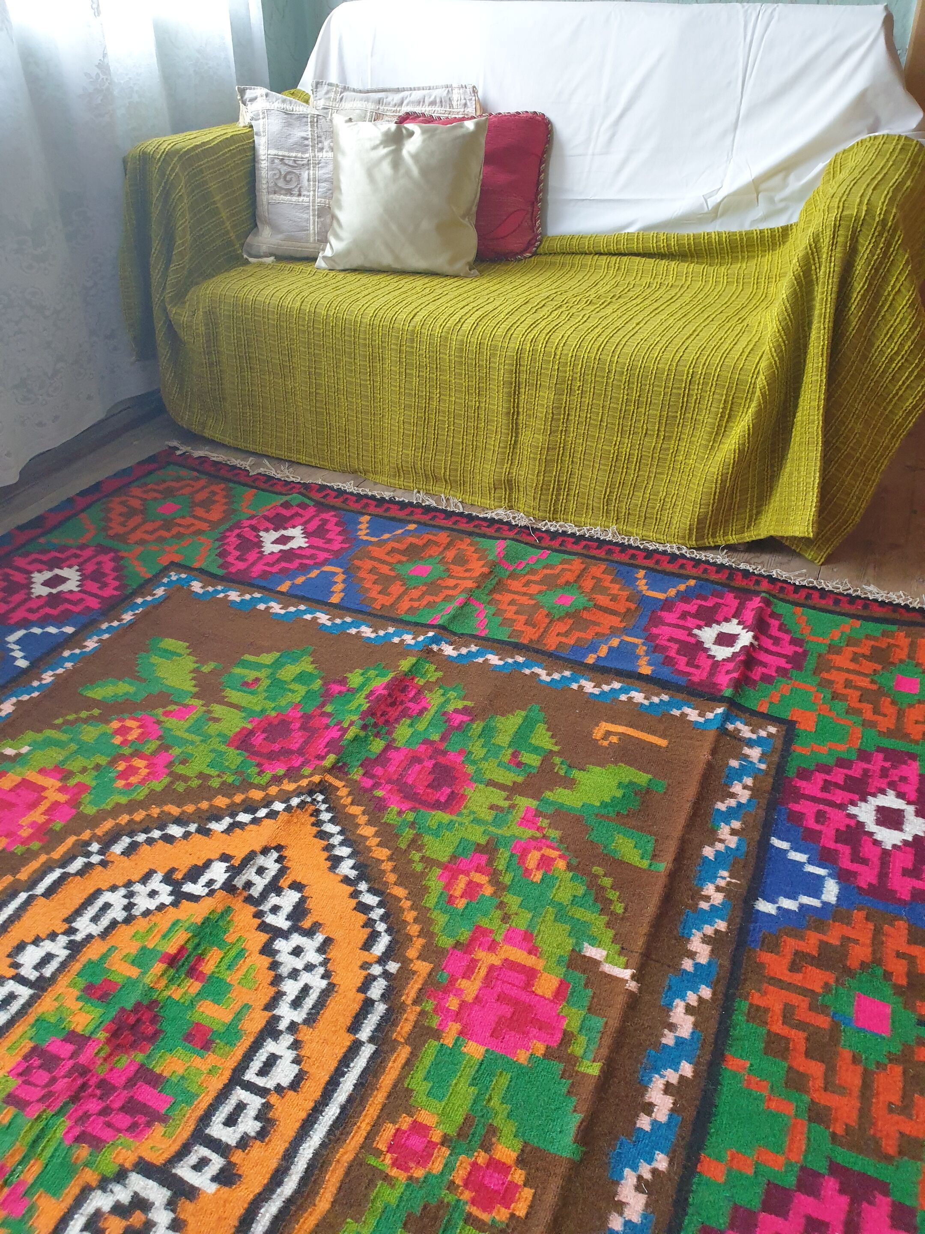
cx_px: 462
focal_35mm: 26
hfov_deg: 53.1
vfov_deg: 67.3
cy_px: 617
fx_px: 926
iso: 250
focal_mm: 4.3
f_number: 2.4
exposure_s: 1/29
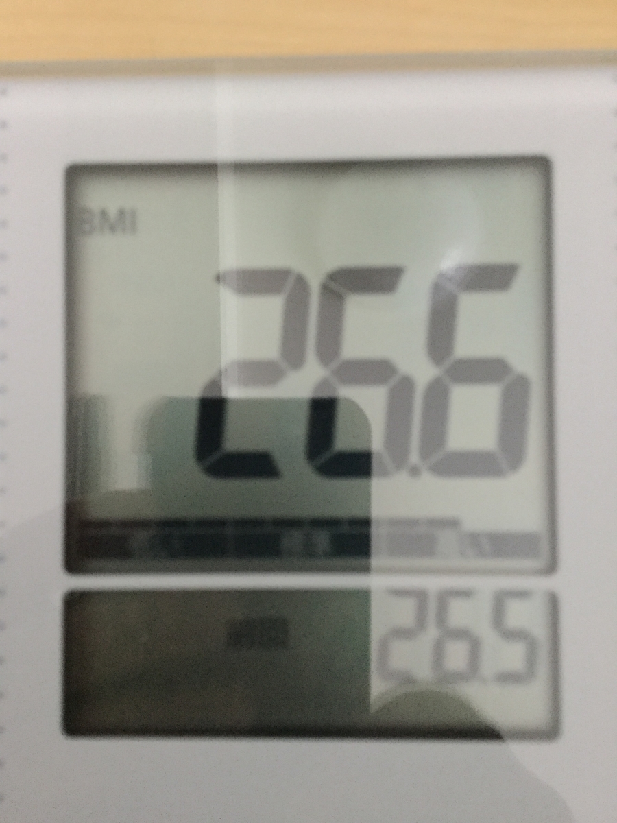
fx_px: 737
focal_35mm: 31
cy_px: 412
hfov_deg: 45.4
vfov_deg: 58.4
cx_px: 308
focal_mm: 3.3
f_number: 2.4
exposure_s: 1/15
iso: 400
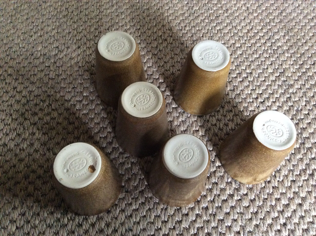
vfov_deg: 44.1
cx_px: 158
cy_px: 118
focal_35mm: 32
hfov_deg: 56.9
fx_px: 292
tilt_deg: -64.3
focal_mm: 3.3
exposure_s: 1/25
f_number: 2.4
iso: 320
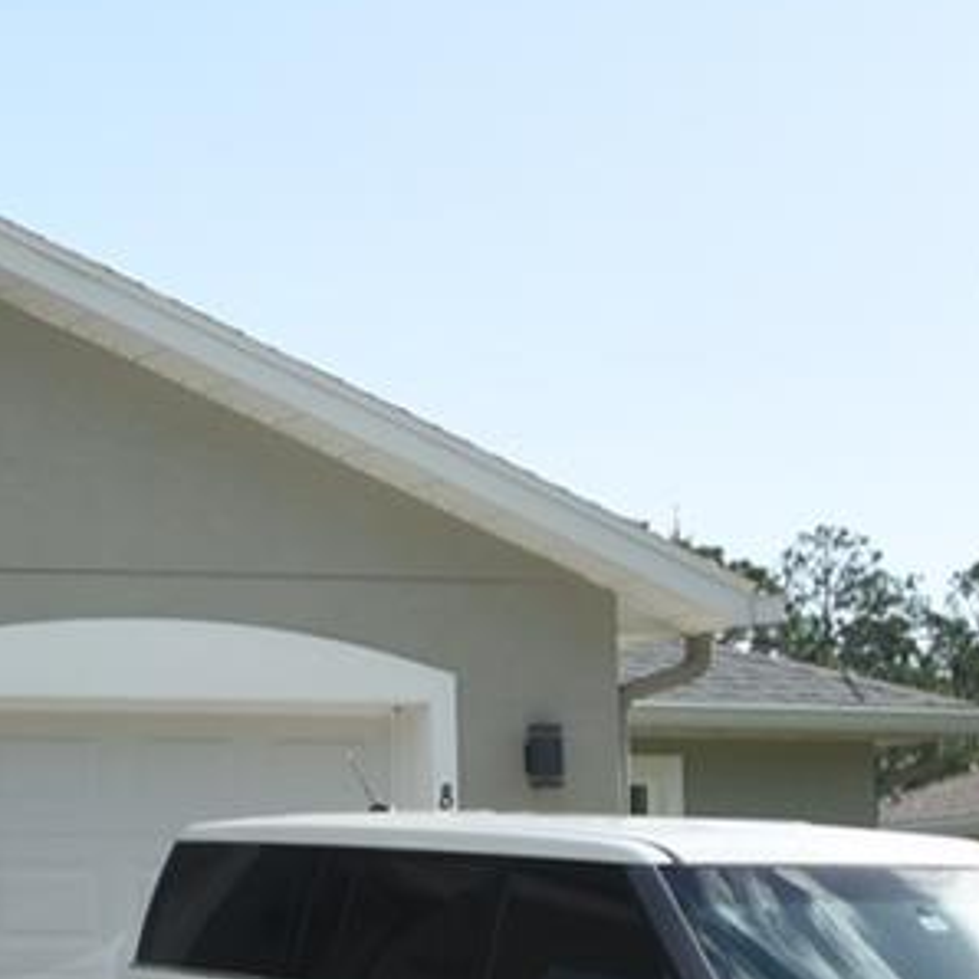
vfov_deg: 14.1
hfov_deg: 12.5
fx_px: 3936
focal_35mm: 123
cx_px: -949
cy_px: 815
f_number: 8
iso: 100
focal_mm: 18
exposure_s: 1/250
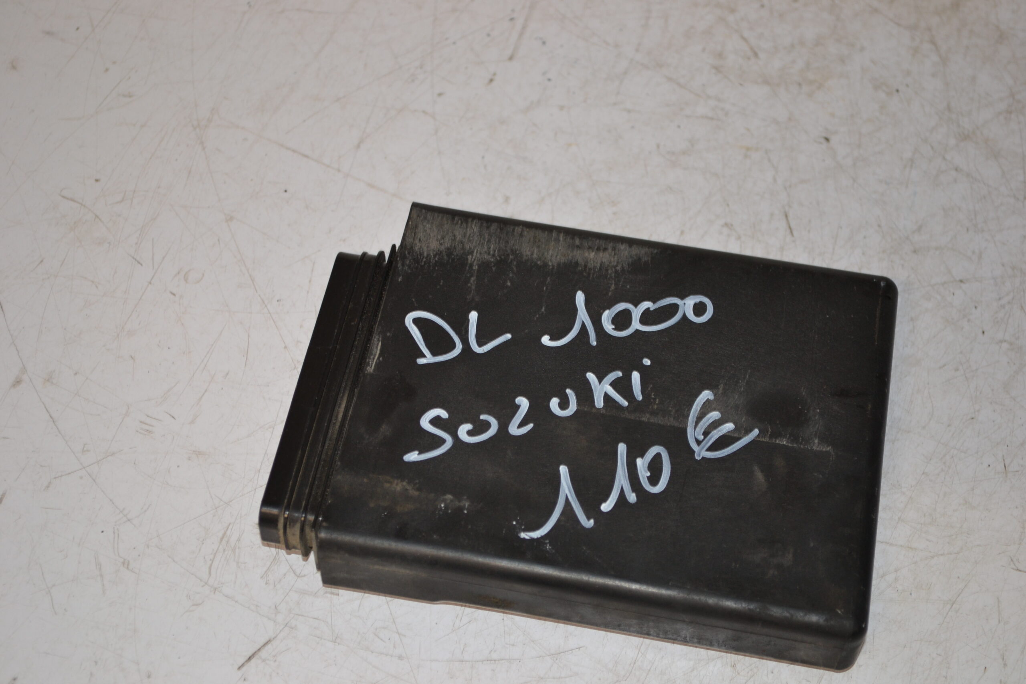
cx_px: 513
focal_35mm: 66
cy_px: 342
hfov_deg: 30.5
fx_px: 1881
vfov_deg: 20.6
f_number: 5.3
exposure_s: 1/60
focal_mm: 44
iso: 400
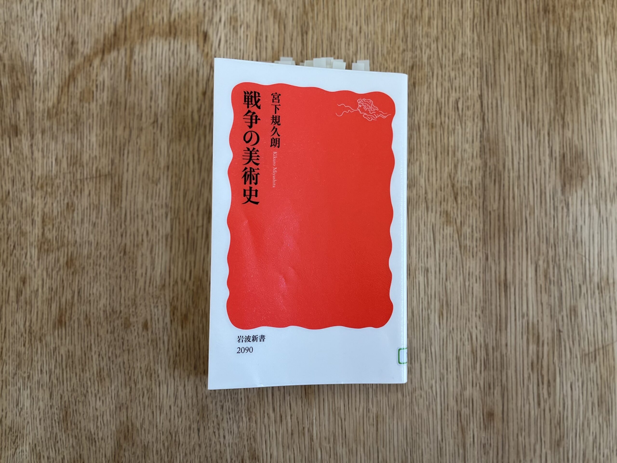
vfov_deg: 53.1
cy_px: 232
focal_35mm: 26
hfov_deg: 67.3
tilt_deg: -87.4
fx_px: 463
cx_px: 308
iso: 125
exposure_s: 1/60
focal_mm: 5.1
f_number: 1.6
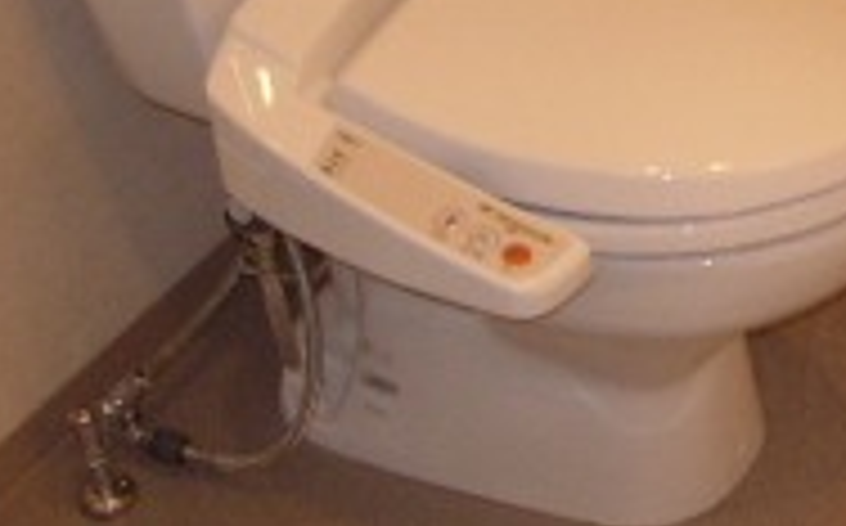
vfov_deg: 13.5
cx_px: 806
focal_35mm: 96
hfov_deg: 21.1
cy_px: 85
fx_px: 2211
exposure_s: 1/30
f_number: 2.9
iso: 100
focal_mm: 5.8
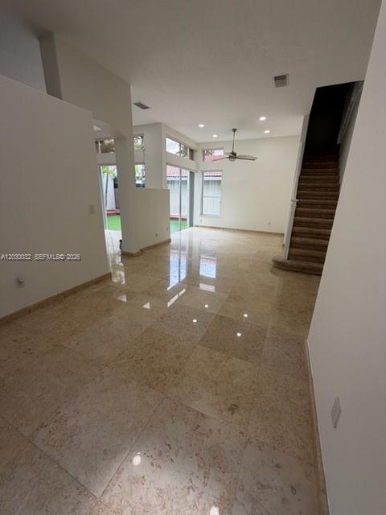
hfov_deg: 85.7
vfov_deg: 102.1
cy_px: 258
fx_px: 208
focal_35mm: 14
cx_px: 193
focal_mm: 2.22
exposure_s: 1/121
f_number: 2.2
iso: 50
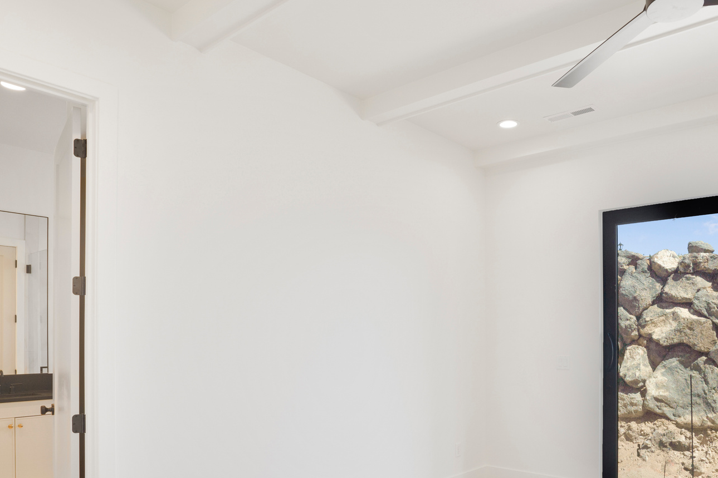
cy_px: 337
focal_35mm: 27
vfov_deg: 46.7
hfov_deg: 66.5
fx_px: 538
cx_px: 442
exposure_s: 1/8
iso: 250
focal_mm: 17
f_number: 9
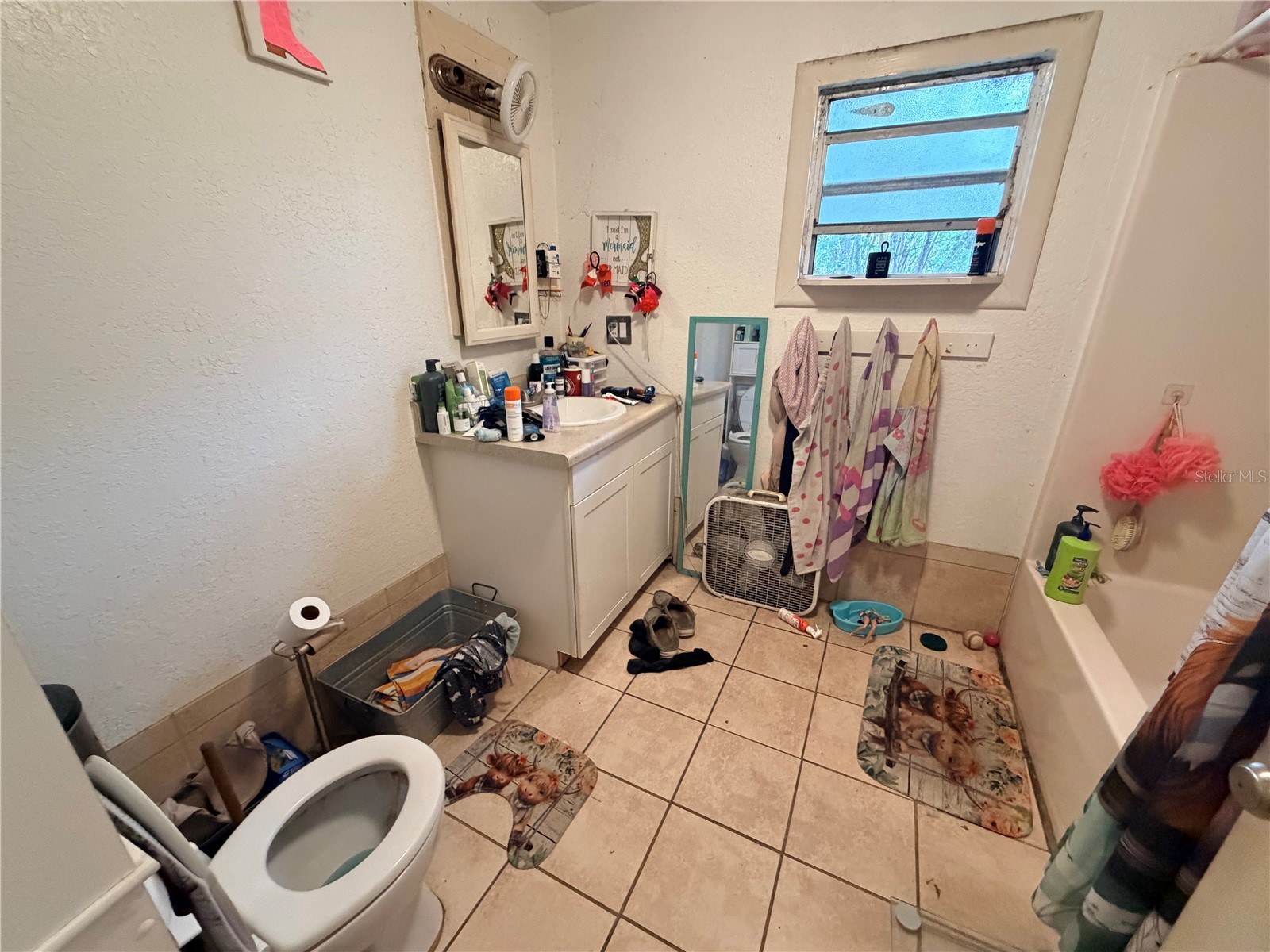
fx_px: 514
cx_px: 635
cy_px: 476
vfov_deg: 85.7
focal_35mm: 14
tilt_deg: -20.6
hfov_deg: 102.1
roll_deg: -0.3
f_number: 2.2
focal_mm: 2.22
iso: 640
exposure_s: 1/60
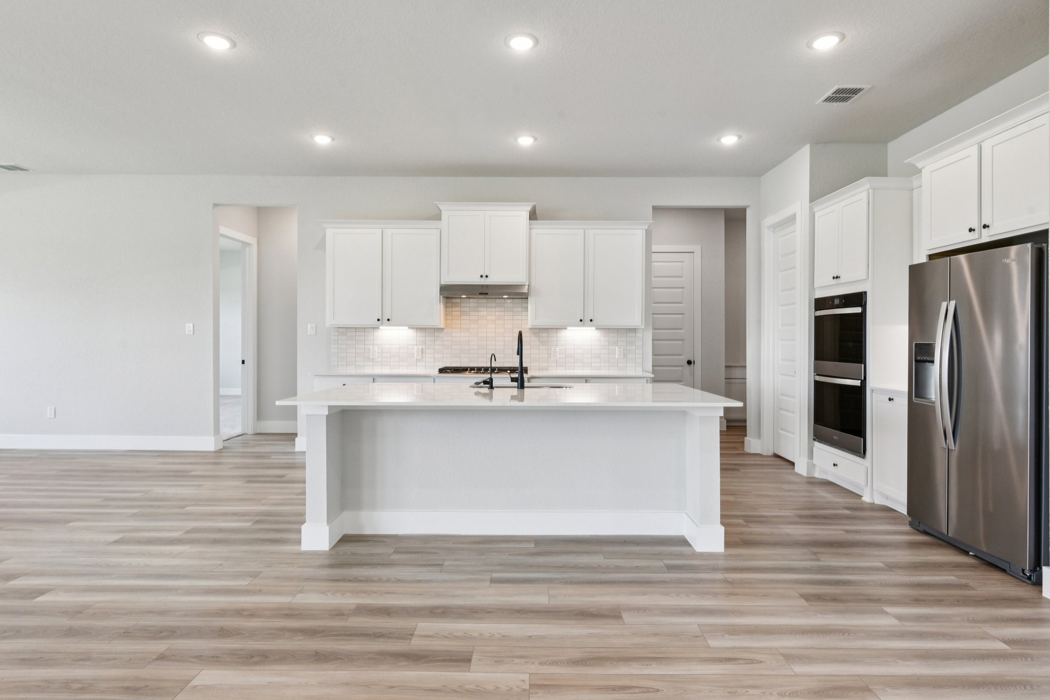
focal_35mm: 19
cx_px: 525
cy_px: 350
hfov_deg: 86.9
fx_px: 554
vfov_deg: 64.5
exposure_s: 1/20
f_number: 8
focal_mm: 19
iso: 560
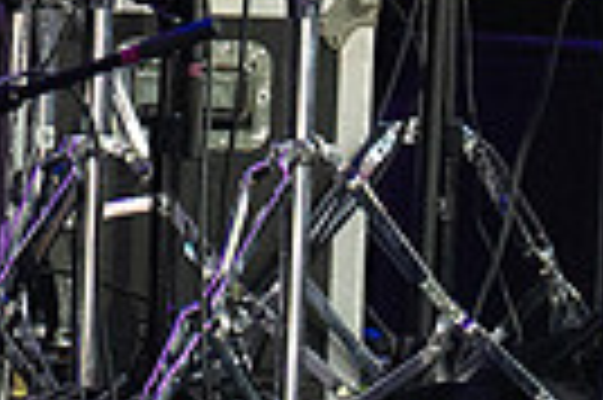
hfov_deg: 1.3
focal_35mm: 1596
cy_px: -617
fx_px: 26700
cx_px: -813
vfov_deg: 0.9
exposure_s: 1/125
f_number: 8
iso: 3200
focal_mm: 200
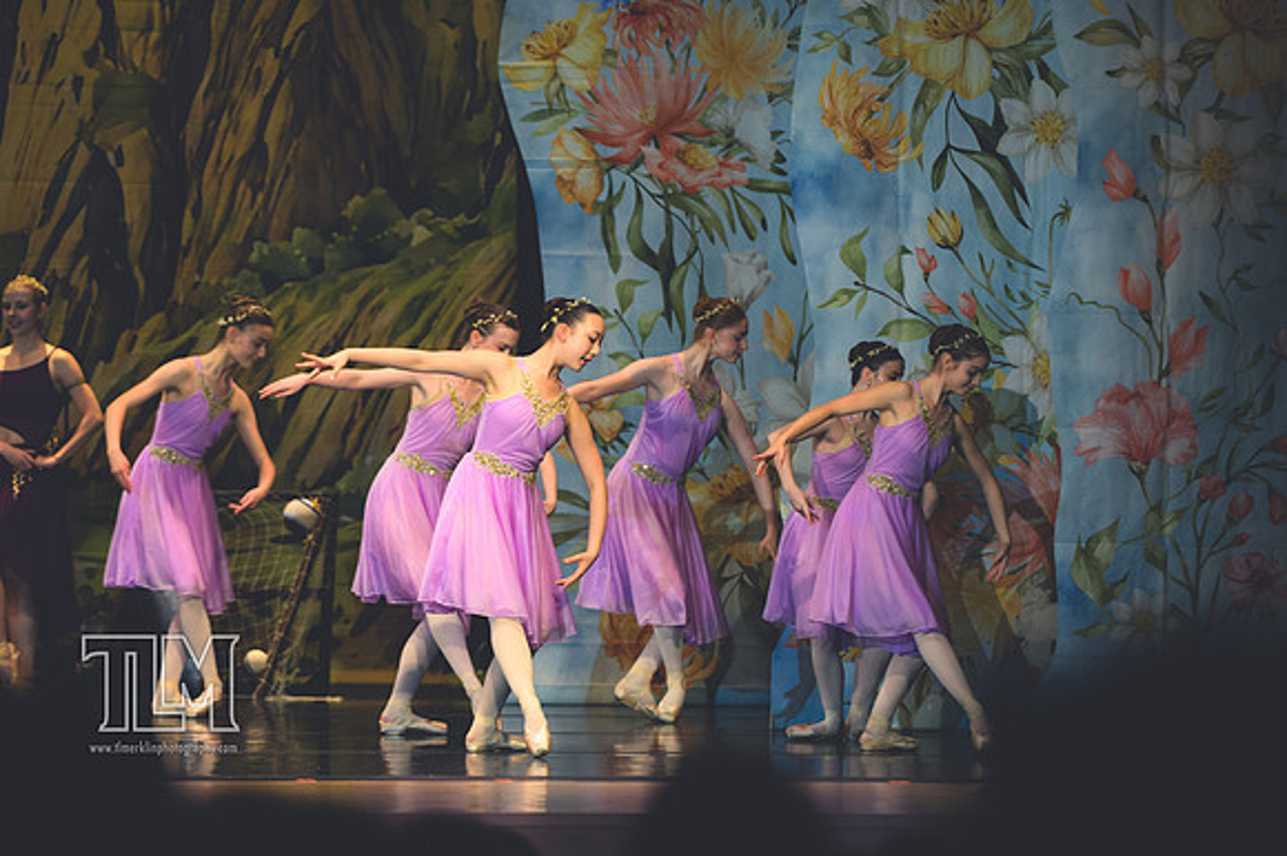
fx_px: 8289
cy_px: 428
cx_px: 644
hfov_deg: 8.9
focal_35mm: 232
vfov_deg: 5.9
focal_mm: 155
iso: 1100
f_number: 2.8
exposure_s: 1/500
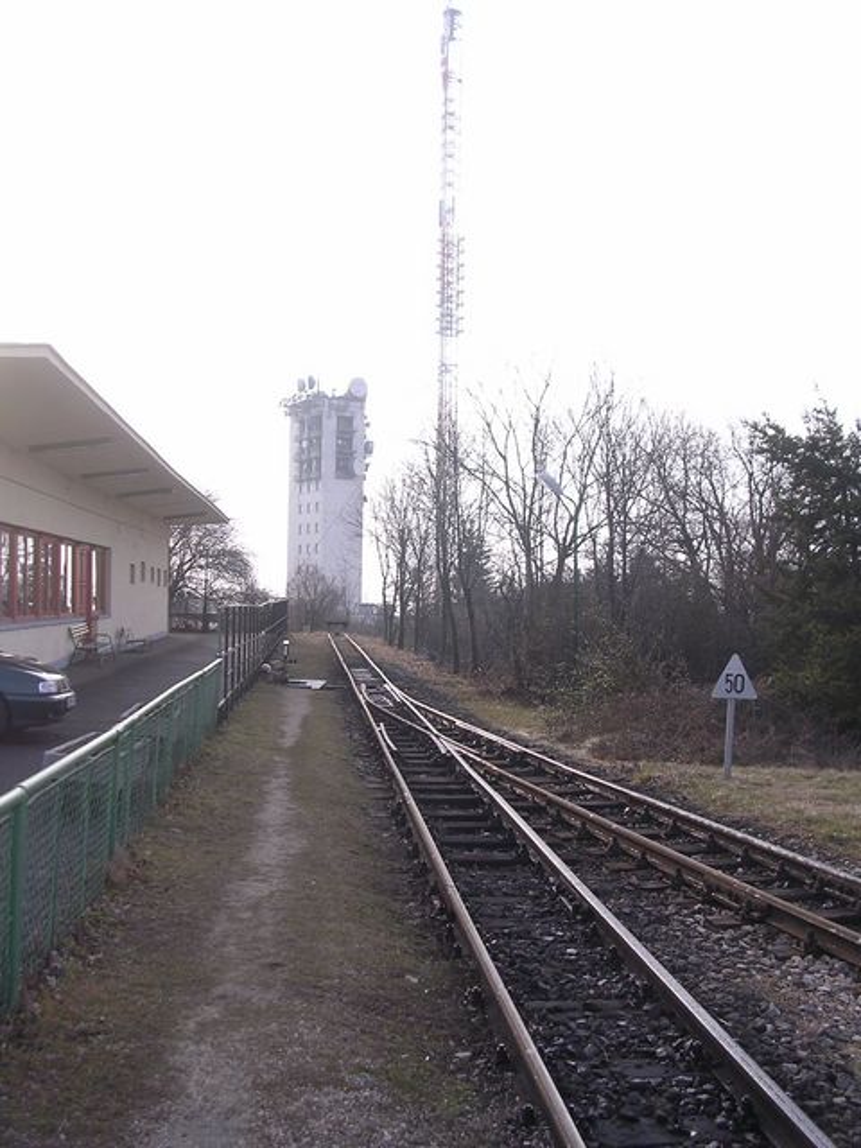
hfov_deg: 37.7
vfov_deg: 49.0
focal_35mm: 38
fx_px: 1260
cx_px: 430
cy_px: 574
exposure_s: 1/353
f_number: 2.8
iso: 100
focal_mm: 5.8
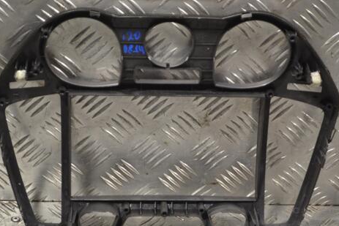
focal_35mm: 101
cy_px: 134
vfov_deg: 13.6
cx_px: 178
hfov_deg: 20.2
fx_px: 951
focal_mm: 52
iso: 450
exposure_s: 1/60
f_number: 5.6
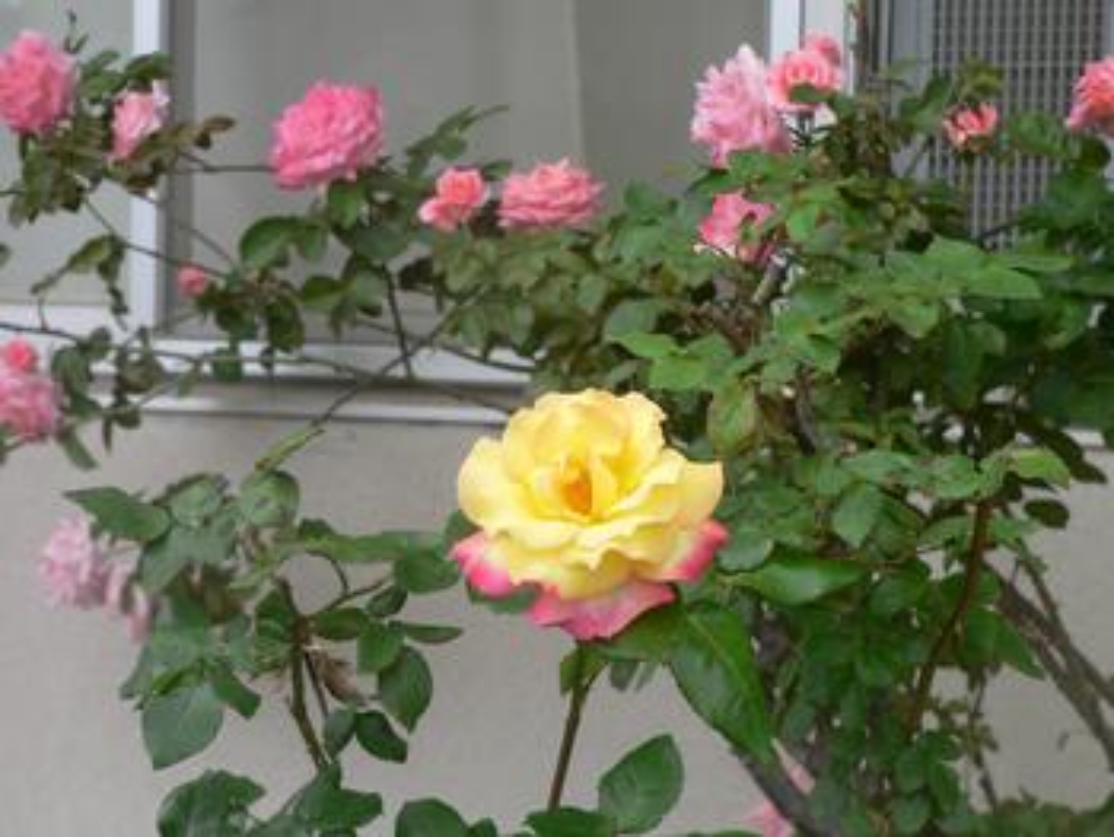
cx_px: 557
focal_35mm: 87
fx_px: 2802
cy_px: 418
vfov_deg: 17.0
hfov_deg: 22.5
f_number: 4
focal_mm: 14.5
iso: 80
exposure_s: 1/250
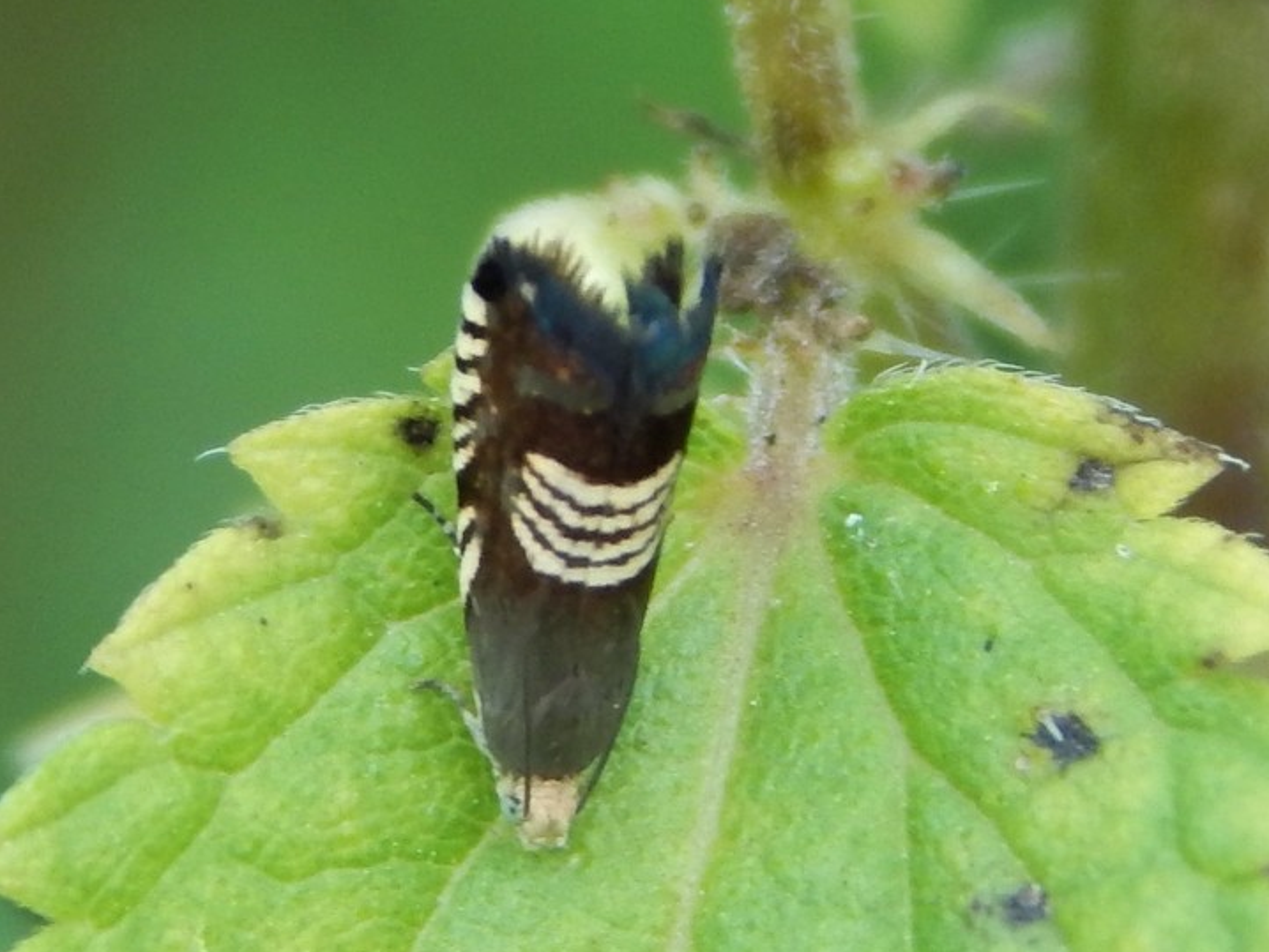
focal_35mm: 246
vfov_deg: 6.0
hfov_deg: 8.0
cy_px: 509
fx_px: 9021
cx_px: 554
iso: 125
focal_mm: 37.1
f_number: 5.4
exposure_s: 1/50
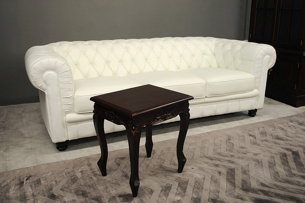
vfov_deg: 35.9
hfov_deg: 51.9
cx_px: 155
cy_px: 104
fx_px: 313
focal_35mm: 37
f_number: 4
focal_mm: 24
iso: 100
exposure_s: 1/6
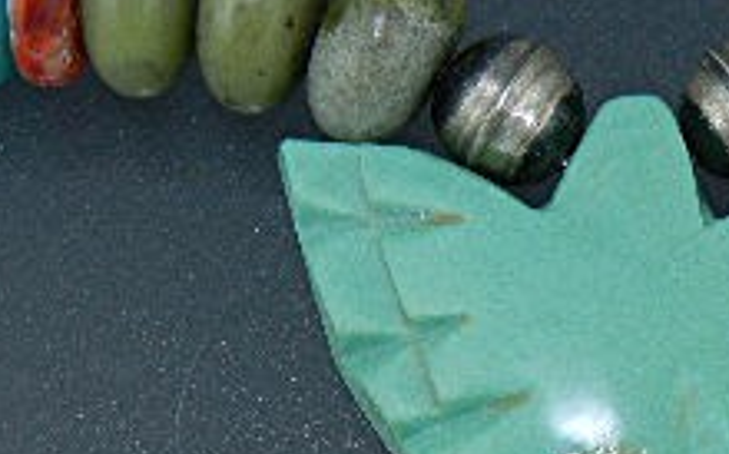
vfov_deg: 7.2
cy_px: 421
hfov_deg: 11.5
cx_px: 646
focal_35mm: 182
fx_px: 3612
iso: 200
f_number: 4
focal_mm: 10.6
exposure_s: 1/30
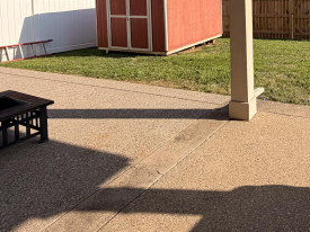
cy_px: -3
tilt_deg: -2.1
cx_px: 258
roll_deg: +1.4
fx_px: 304
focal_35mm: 34
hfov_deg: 50.0
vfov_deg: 37.1
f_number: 2.2
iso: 20
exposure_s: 1/770
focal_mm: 2.22
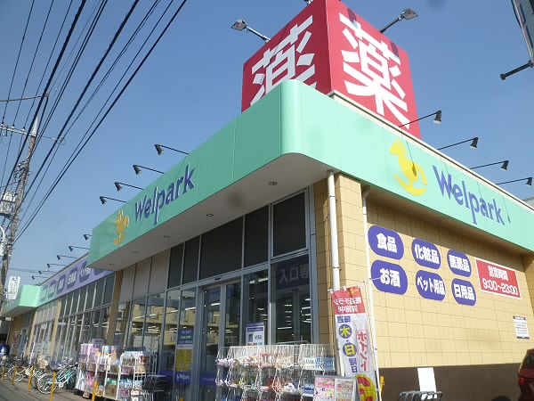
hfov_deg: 69.4
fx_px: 386
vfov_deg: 54.9
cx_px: 267
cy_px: 200
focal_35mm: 25
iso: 100
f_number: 5.6
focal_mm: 4.5
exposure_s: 1/400
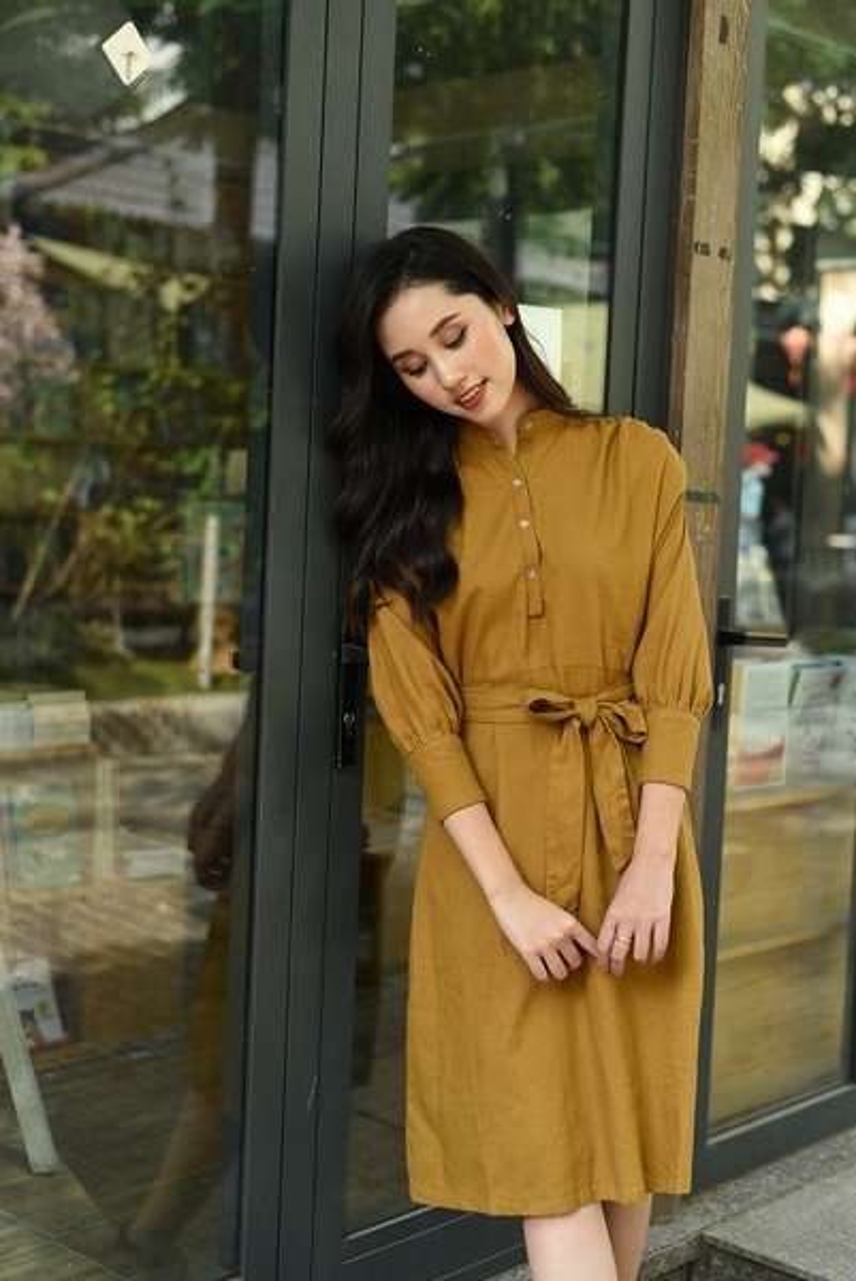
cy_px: 640
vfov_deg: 39.6
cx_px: 428
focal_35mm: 50
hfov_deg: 27.0
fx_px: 1780
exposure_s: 1/400
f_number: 3.2
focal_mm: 50
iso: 250
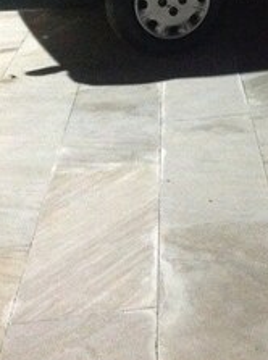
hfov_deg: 18.2
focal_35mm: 78
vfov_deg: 23.7
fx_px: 809
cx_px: 287
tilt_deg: -10.3
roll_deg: +2.3
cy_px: -23
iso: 800
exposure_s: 1/17
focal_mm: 4.28
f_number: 2.4
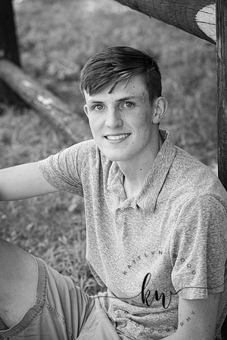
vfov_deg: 15.8
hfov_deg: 10.5
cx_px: 114
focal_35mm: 130
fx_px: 1229
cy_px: 170
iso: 400
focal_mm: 130
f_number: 5.6
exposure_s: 1/200
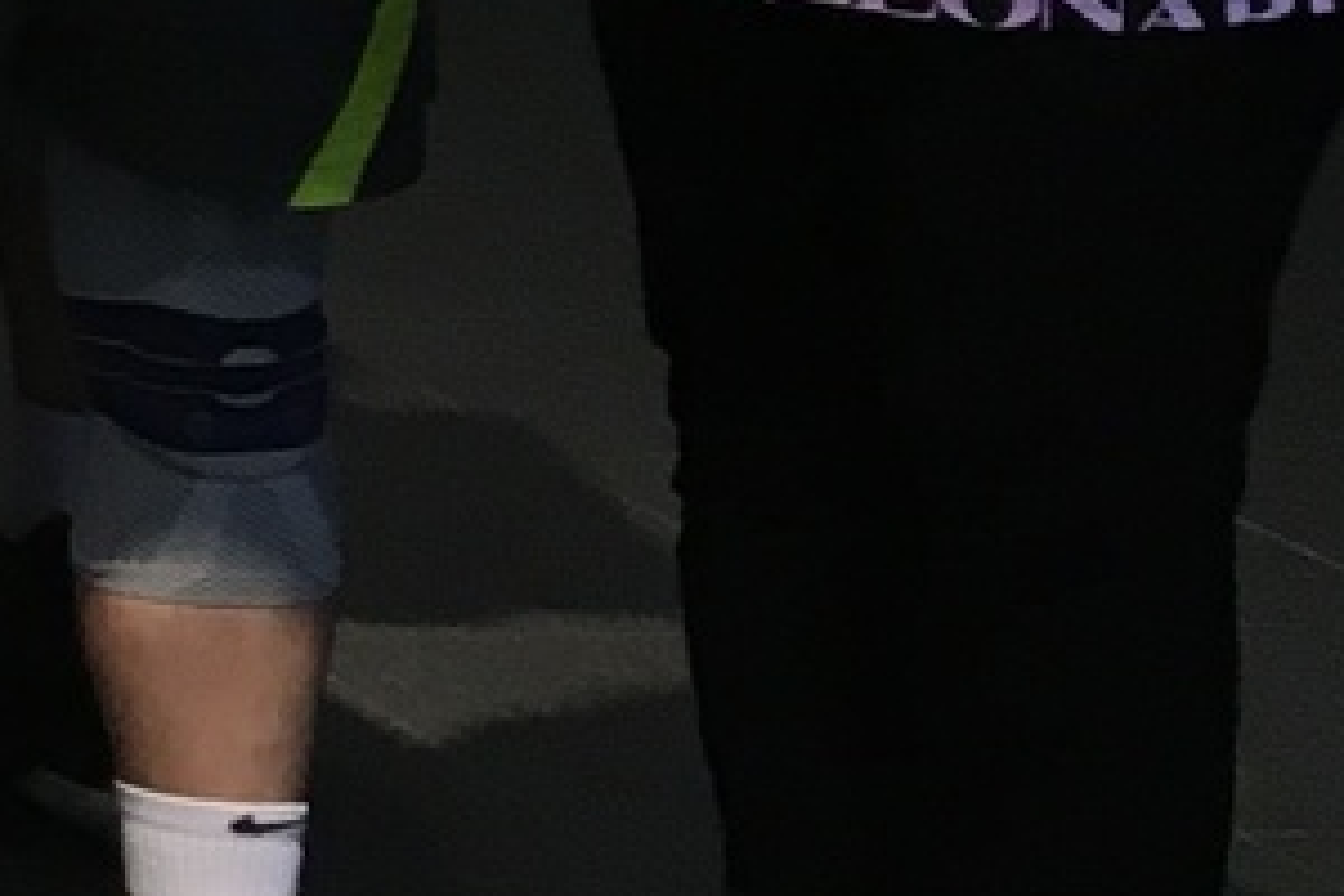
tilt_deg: -1.2
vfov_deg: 6.8
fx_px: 7205
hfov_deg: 8.9
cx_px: -2554
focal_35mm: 193
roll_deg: -1.5
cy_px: -1187
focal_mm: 4.15
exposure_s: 1/30
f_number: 2.2
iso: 50
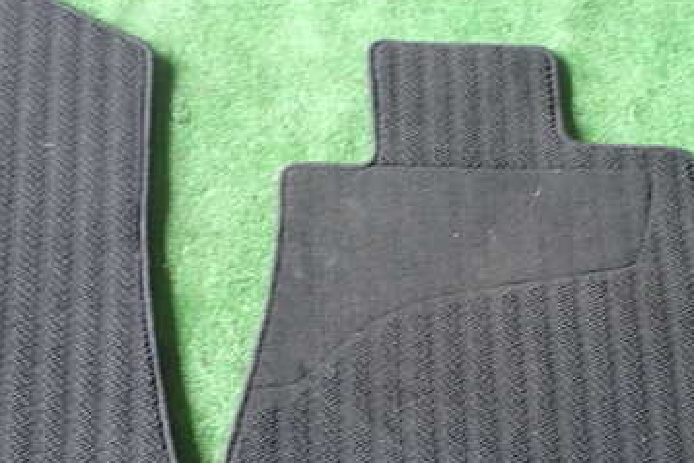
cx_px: 410
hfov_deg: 31.8
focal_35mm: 63
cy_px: 364
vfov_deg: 21.3
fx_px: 1214
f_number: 2.5
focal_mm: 6.37
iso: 200
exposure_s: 1/40
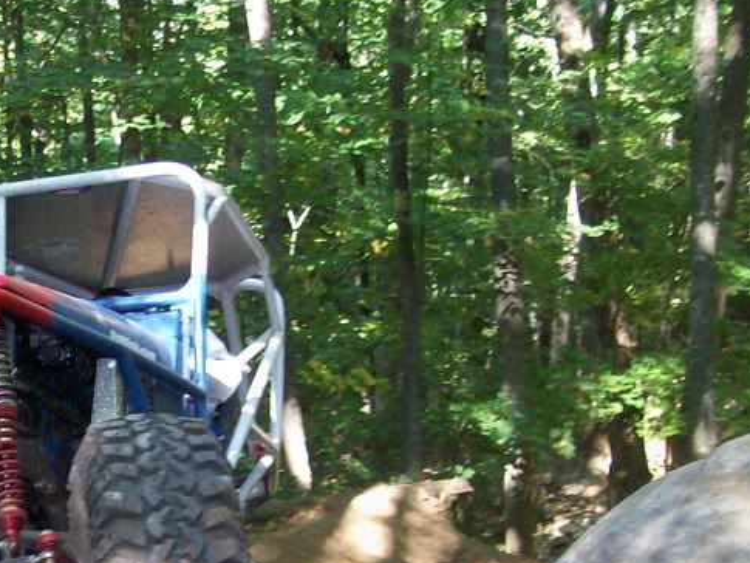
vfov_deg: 19.1
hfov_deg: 24.3
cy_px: 484
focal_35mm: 76
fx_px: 1647
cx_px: -32
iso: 140
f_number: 2.7
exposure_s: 1/64
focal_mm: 6
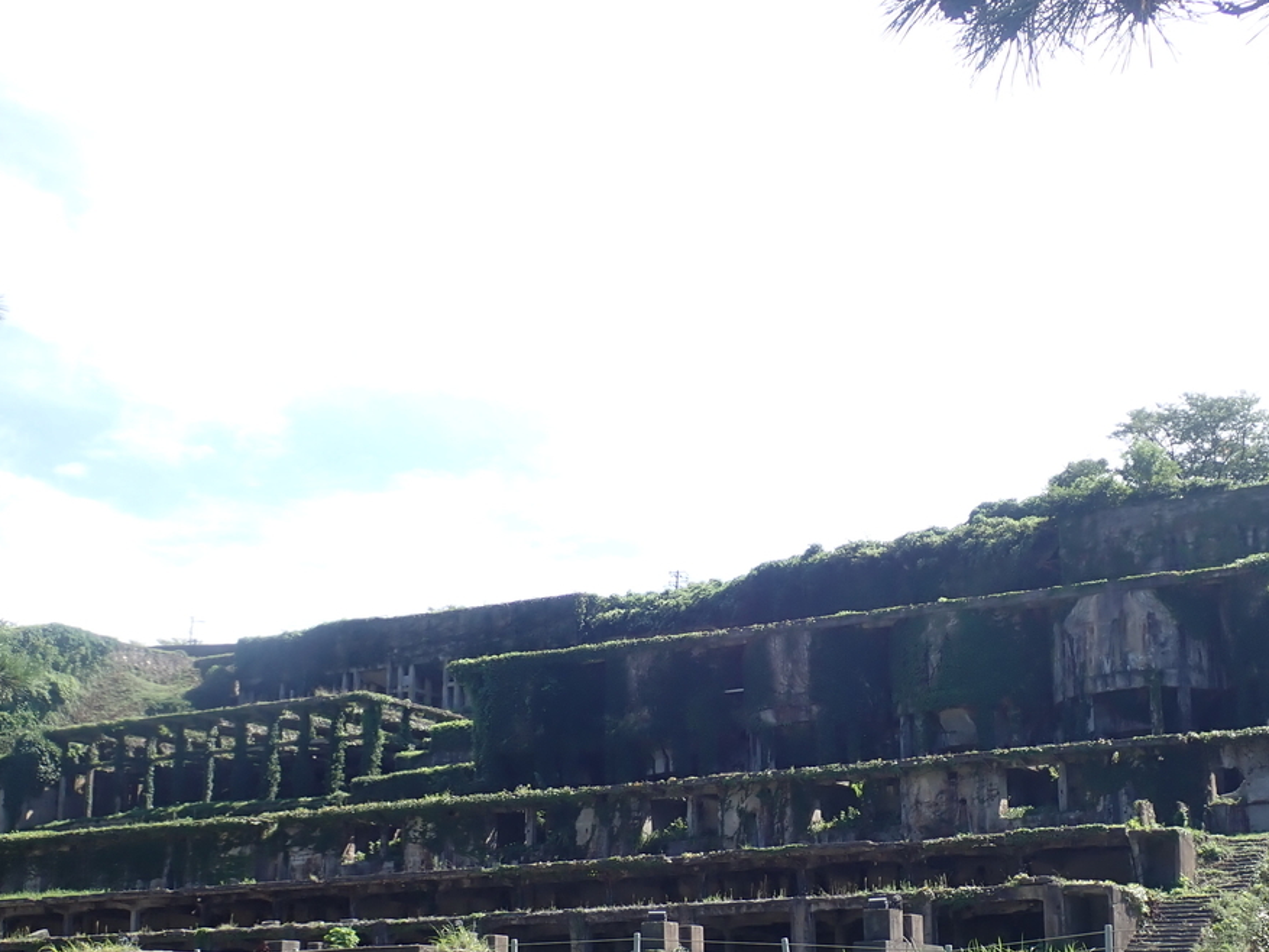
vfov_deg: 28.0
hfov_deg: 36.7
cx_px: 739
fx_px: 1907
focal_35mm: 52
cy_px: 564
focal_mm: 6.83
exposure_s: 1/400
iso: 100
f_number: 3.5
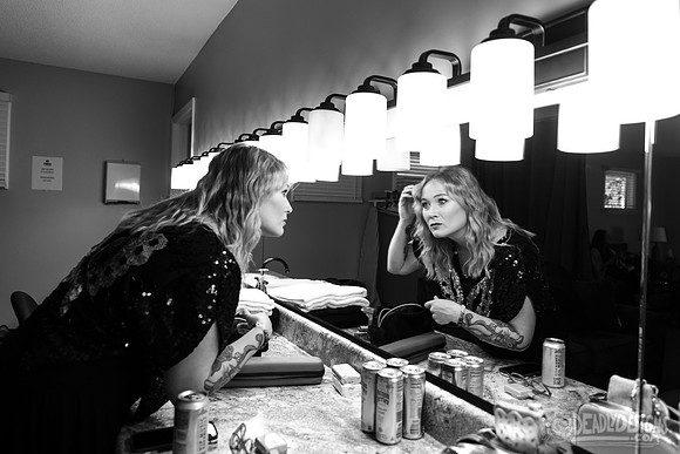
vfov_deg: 49.4
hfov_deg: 69.1
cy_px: 216
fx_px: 493
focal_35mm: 26
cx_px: 363
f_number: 3.2
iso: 1600
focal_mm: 24
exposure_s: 1/125
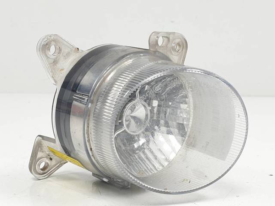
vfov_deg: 53.0
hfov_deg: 67.3
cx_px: 138
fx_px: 206
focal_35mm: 26
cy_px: 103
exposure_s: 1/166
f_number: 2.4
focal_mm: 4.3
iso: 50
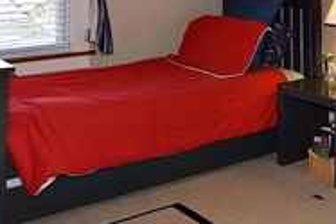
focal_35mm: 67
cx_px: 300
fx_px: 623
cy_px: -53
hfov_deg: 29.0
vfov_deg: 19.2
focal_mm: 13
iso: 280
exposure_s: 1/125
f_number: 5.6
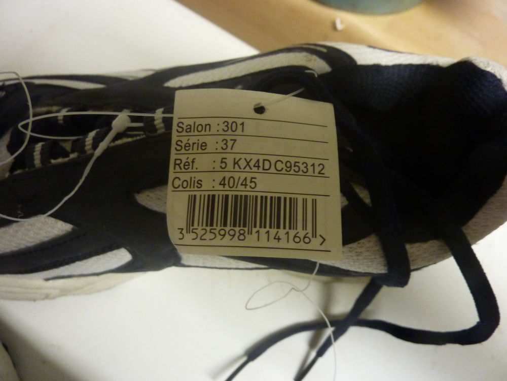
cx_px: 254
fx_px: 366
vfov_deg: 54.9
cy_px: 190
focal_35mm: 25
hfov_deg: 69.4
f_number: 3.3
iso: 400
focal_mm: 4.1
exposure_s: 1/15
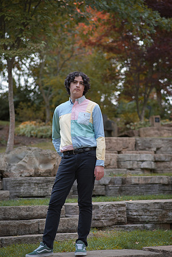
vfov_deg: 23.9
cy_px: 128
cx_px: 86
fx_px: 609
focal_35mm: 85
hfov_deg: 16.1
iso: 720
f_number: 2.8
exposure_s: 1/200
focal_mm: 85
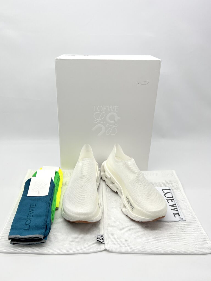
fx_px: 211
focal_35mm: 26
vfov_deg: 67.3
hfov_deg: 53.1
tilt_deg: -23.9
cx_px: 106
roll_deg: -0.3
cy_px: 140
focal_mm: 5.7
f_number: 1.5
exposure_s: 1/223
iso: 40
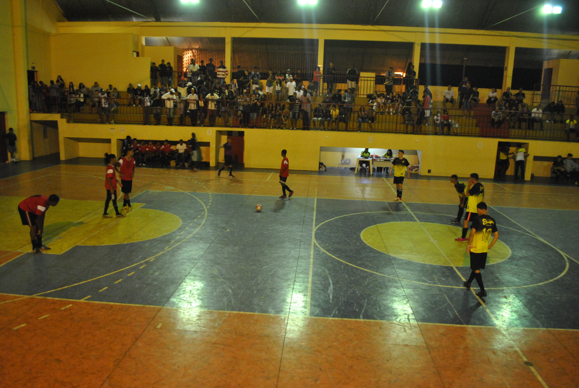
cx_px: 290
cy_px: 194
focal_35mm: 27
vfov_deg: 48.1
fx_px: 435
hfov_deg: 67.3
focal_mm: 18
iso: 900
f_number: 3.5
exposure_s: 1/30
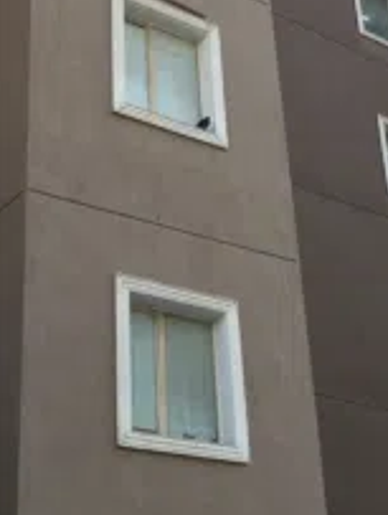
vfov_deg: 25.3
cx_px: 294
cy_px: 128
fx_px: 1132
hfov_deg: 19.3
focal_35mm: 76
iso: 25
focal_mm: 4.15
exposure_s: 1/534
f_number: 2.2
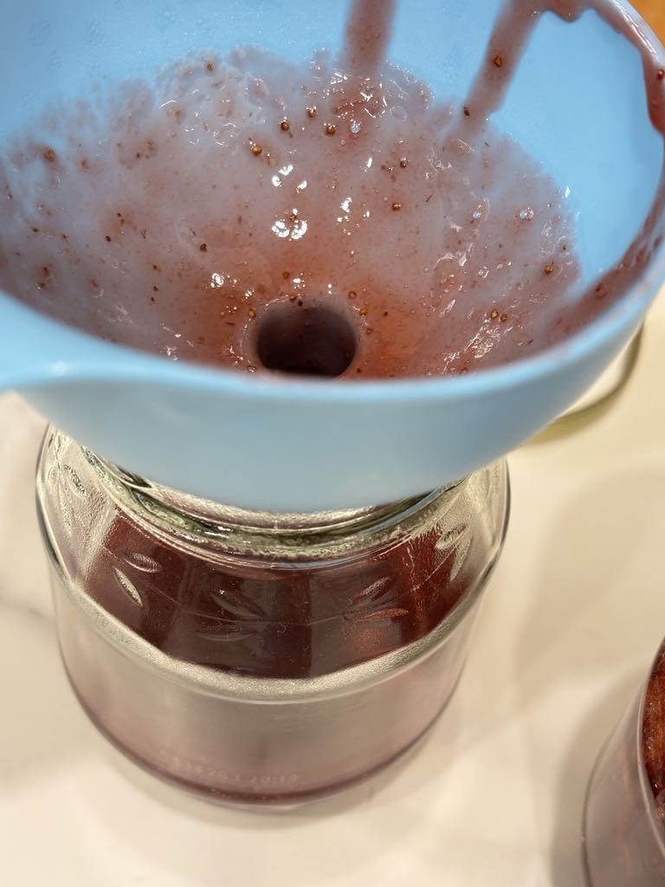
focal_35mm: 52
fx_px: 1332
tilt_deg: -52.3
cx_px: 332
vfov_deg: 36.8
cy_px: 444
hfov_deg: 28.0
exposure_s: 1/50
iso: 100
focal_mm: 5.96
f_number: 1.6
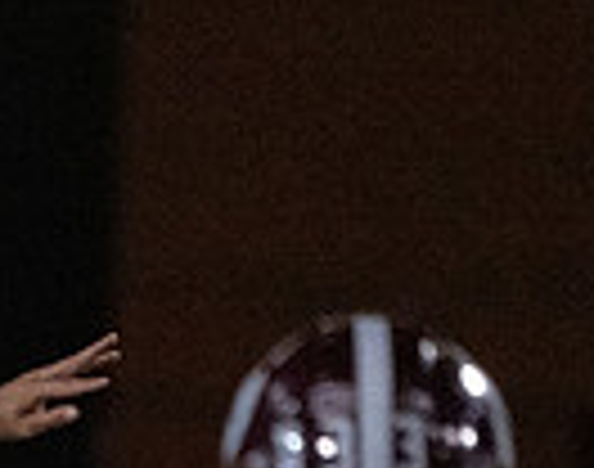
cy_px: 859
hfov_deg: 0.8
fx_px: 43220
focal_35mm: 2473
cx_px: -607
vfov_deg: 0.6
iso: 20000
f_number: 5.6
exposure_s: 1/1250
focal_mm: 400
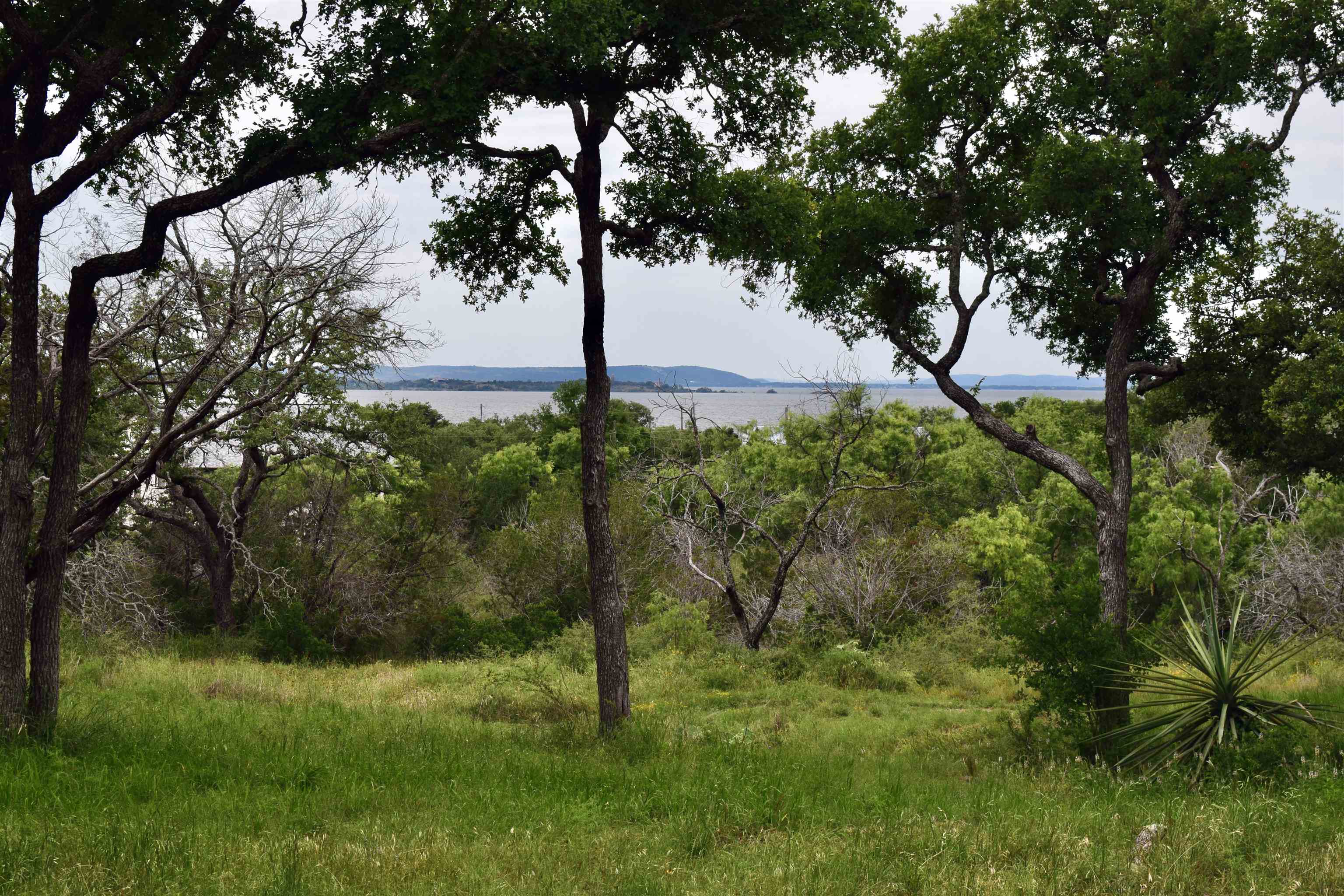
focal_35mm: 82
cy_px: 448
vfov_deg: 16.6
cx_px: 672
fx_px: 3080
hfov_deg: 24.6
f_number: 10
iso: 400
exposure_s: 1/320
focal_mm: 55
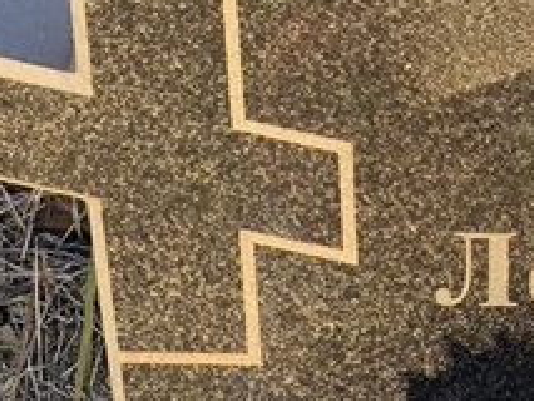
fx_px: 2902
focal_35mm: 188
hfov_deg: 10.4
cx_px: 545
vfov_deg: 7.9
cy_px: 414
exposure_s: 1/225
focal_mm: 4.71
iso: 50
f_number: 1.7
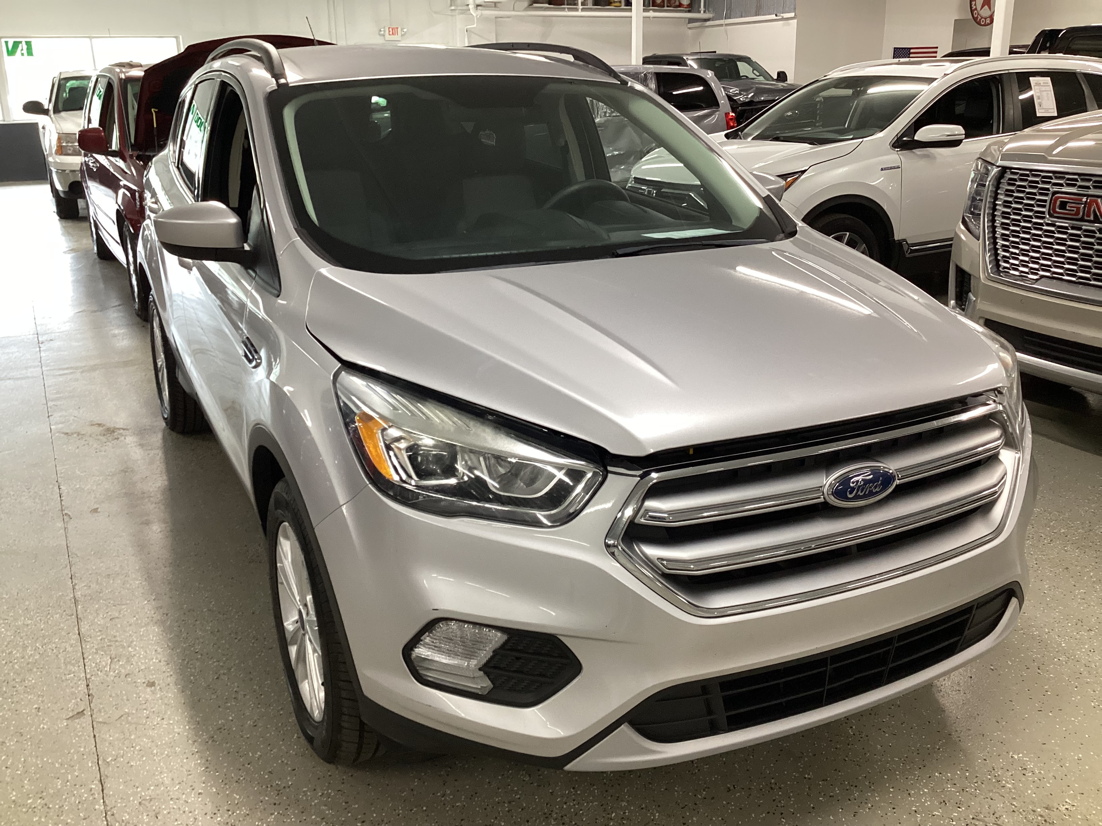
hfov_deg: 58.4
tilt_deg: -19.6
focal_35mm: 31
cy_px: 413
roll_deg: +0.9
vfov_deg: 45.4
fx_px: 987
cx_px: 551
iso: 200
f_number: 2.4
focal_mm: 3.3
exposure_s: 1/60
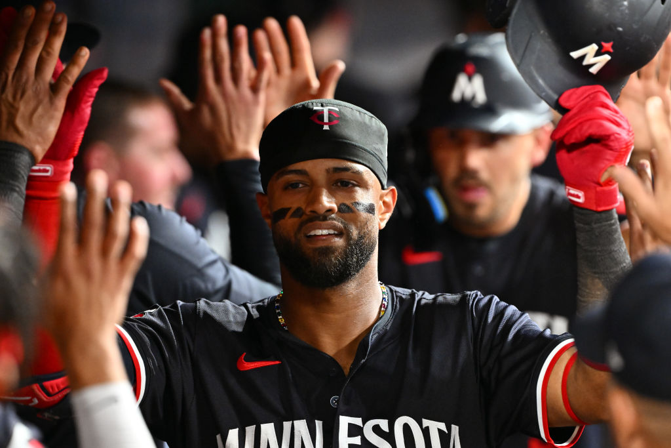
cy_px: 224
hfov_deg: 5.2
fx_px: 7456
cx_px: 336
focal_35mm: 400
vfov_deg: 3.4
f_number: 4
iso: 5000
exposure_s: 1/320
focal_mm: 400
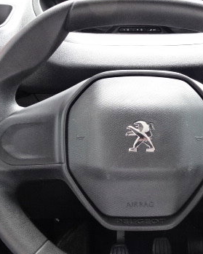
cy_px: 124
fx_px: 323
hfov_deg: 33.9
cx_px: 159
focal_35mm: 43
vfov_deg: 42.9
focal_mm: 4.25
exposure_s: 1/60
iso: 640
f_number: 3.5
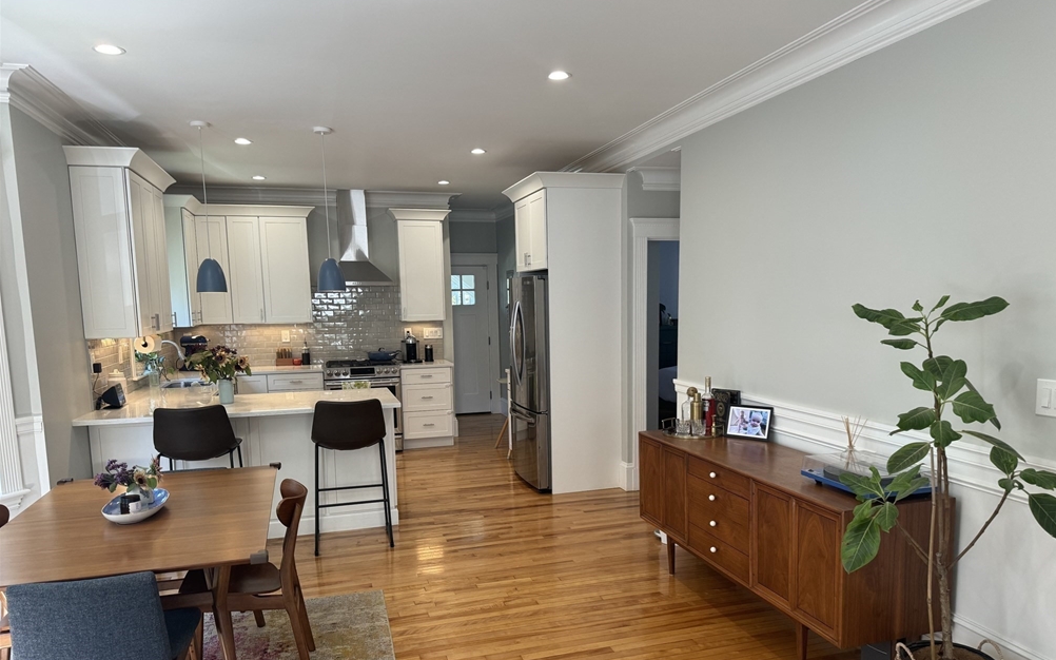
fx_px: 748
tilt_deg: -6.3
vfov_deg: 47.3
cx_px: 539
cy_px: 397
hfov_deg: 70.4
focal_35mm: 26
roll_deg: +0.5
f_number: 1.78
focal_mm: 6.76
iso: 200
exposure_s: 1/120
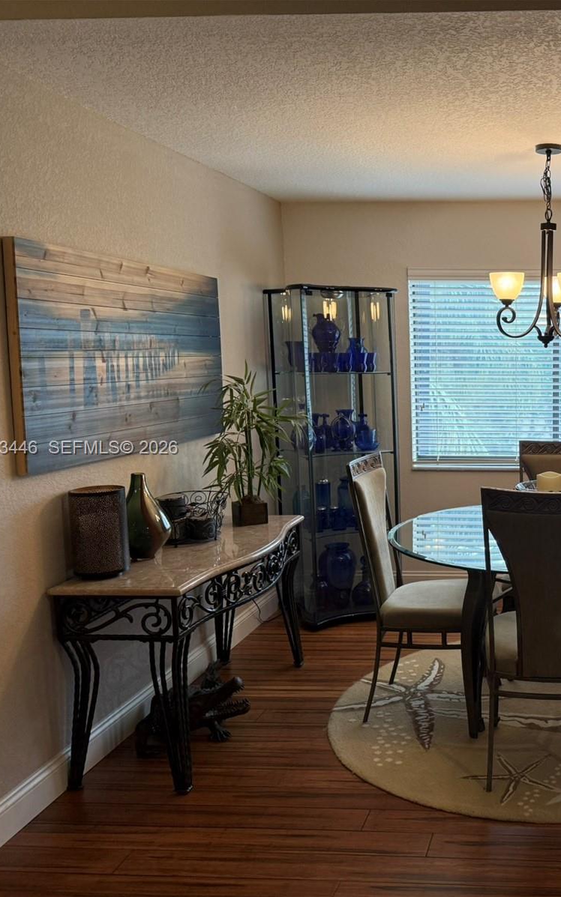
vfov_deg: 56.7
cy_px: 449
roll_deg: -0.3
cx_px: 544
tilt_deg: -6.1
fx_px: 832
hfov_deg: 34.3
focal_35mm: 34
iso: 160
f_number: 1.78
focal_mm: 6.76
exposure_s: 1/60
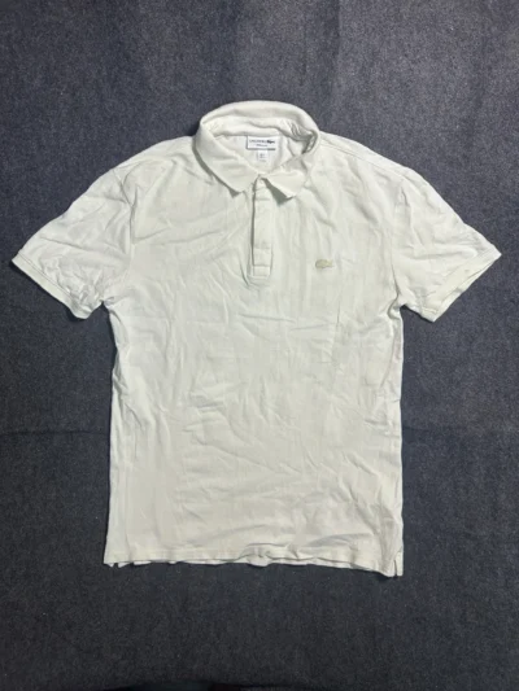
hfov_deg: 53.1
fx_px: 520
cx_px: 260
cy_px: 346
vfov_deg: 67.3
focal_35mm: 26
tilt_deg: -69.2
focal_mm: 5.7
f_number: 1.5
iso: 80
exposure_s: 1/100
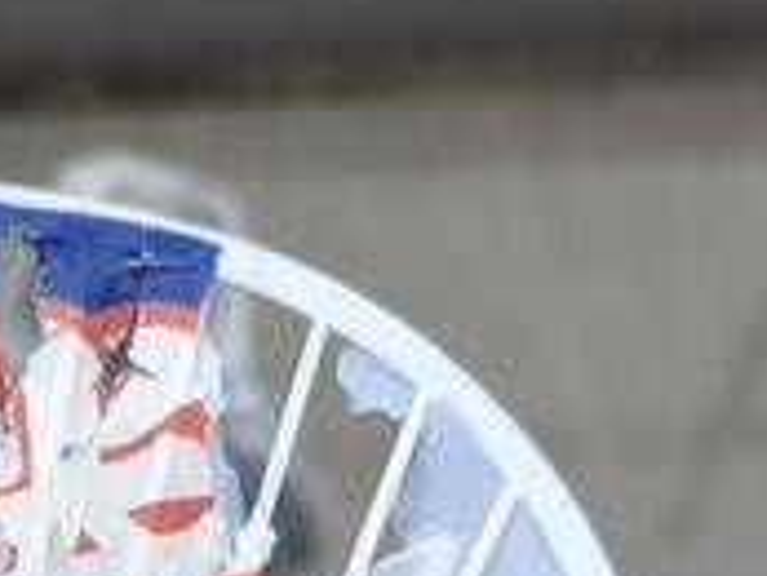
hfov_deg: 18.7
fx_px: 2151
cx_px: -235
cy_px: 1136
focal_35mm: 97
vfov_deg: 13.3
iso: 52
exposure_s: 1/399
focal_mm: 6.81
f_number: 1.85
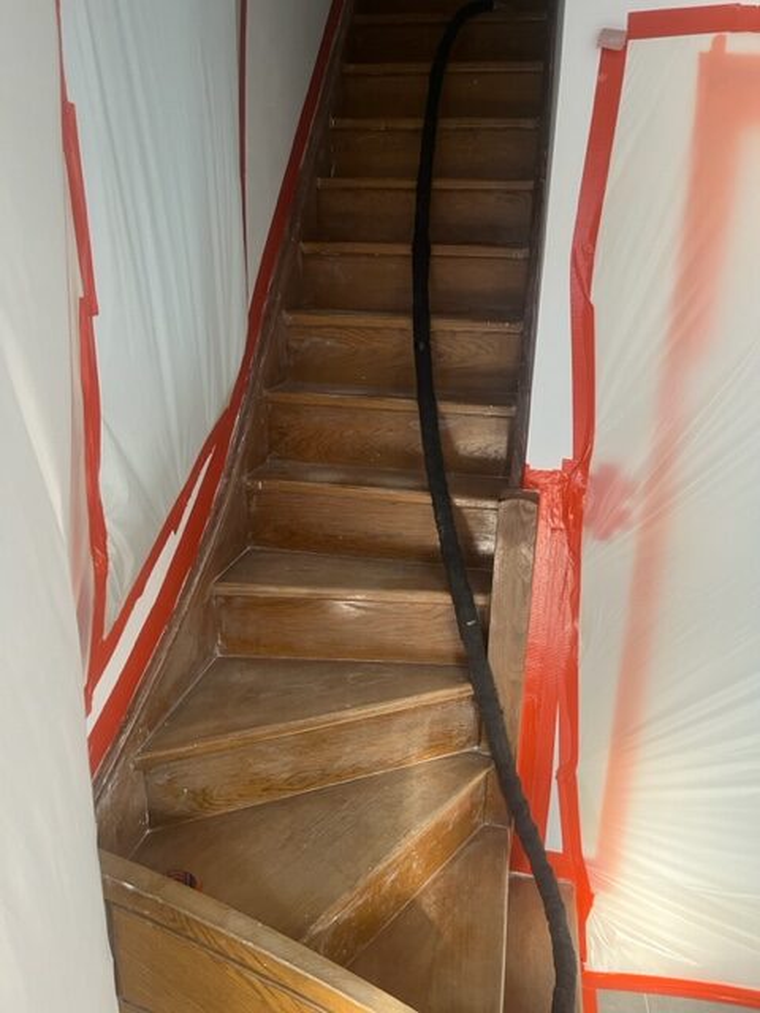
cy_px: 506
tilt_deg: -18.9
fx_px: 761
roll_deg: -2.8
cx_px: 380
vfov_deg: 67.3
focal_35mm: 26
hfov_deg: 53.1
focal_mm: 5.1
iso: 125
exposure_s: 1/84
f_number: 1.6
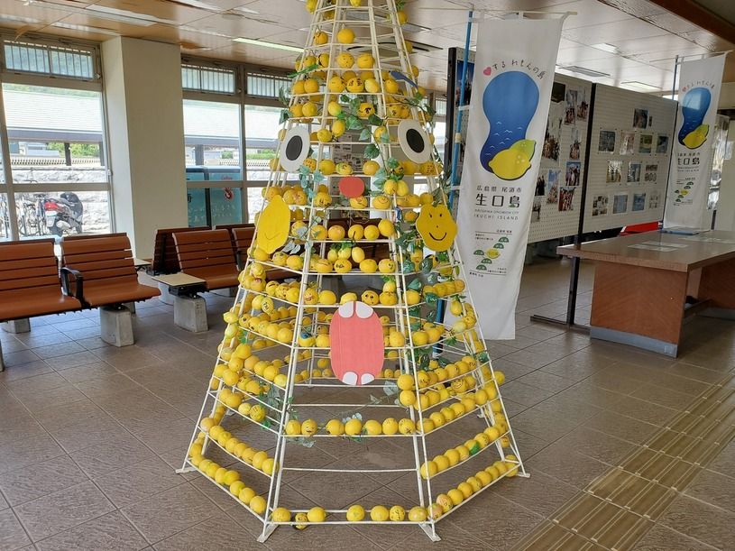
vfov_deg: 53.1
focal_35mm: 26
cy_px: 276
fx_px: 552
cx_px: 368
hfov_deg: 67.3
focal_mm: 4.3
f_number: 2.4
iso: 50
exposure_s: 1/182
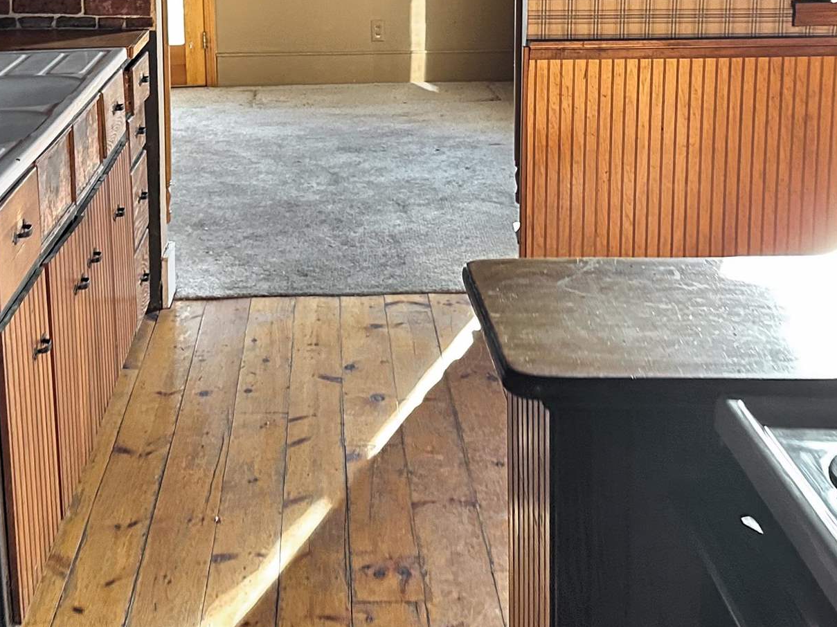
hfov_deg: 31.4
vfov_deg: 23.5
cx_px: 280
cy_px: 82
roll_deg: -2.0
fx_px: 1475
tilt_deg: -9.6
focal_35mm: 61
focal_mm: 6.86
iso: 250
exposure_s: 1/85
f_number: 1.78
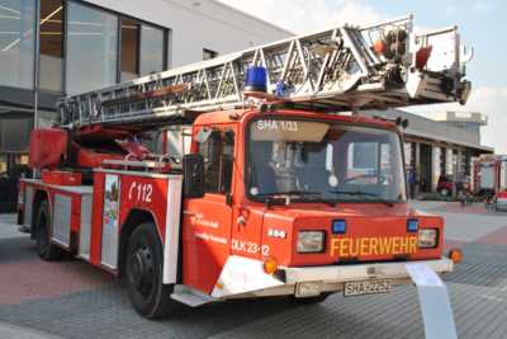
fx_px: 528
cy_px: 170
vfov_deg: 35.5
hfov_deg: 51.3
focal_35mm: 38
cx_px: 254
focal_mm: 25
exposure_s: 1/250
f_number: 8
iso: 100
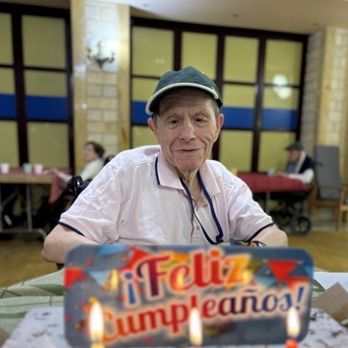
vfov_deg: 47.9
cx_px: 186
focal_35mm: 34
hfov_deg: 48.4
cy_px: 224
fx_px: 387
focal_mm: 5.96
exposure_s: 1/60
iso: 160
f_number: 1.6
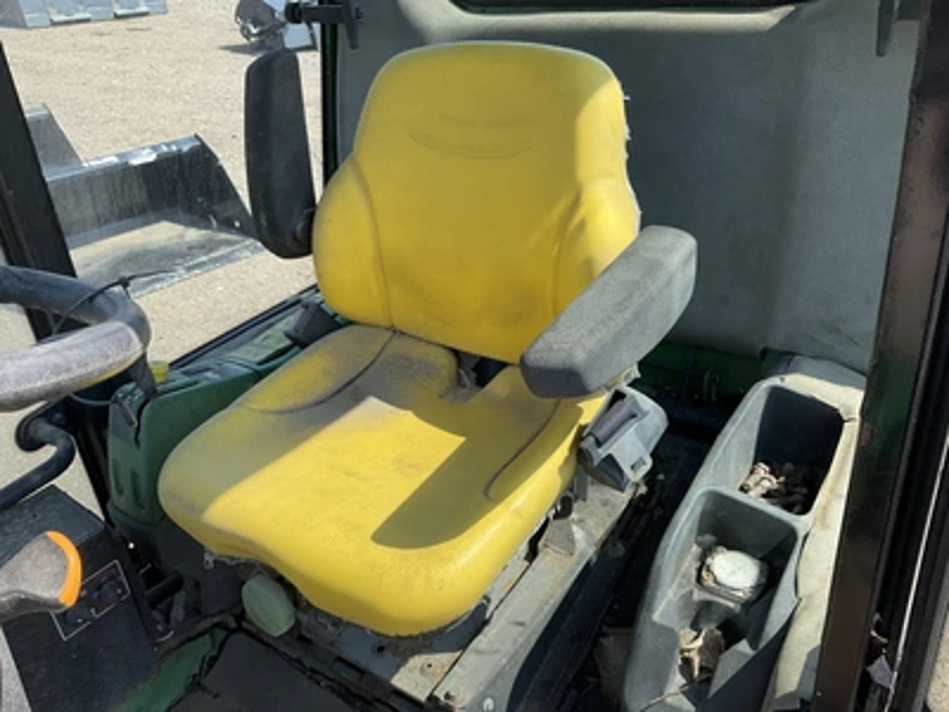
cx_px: 474
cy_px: 356
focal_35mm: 29
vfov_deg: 48.2
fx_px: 795
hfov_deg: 61.7
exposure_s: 1/657
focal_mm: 3
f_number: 1.8
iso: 25
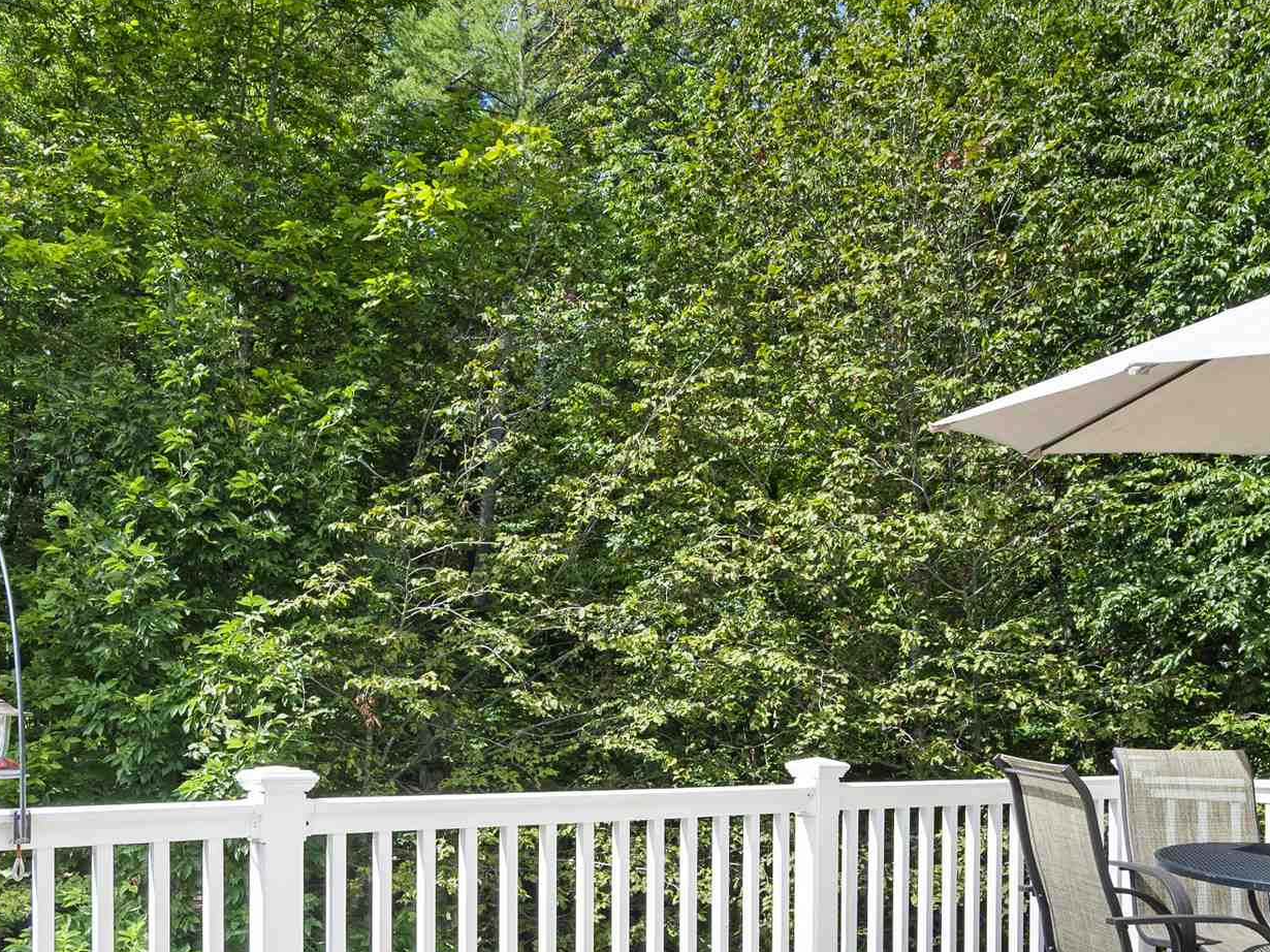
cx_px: 517
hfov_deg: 51.1
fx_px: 1321
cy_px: 777
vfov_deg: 38.0
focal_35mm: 36
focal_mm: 15
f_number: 7.1
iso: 250
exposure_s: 1/15
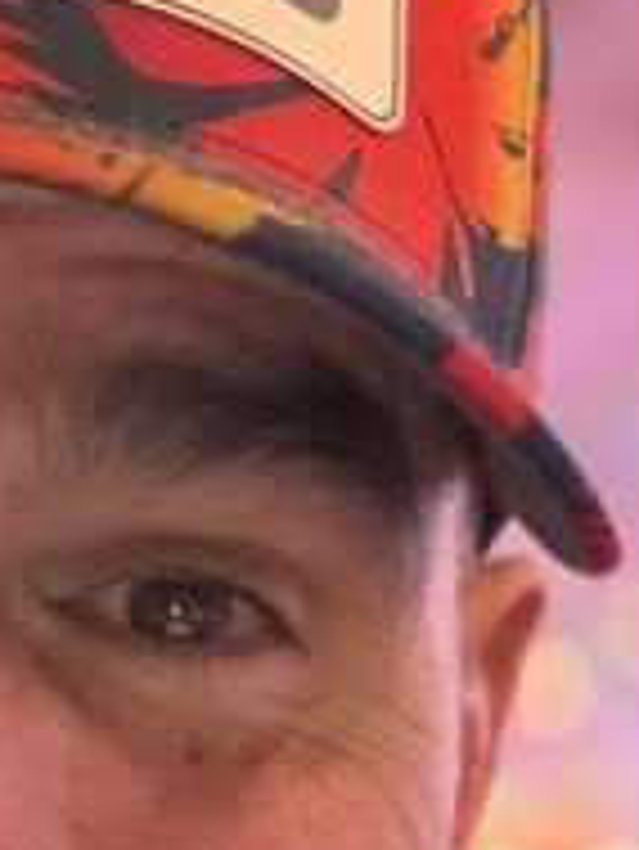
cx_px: -176
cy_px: 801
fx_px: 3122
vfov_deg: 15.3
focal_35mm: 127
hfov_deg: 11.4
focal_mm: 2.71
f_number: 1.9
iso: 640
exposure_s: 1/19
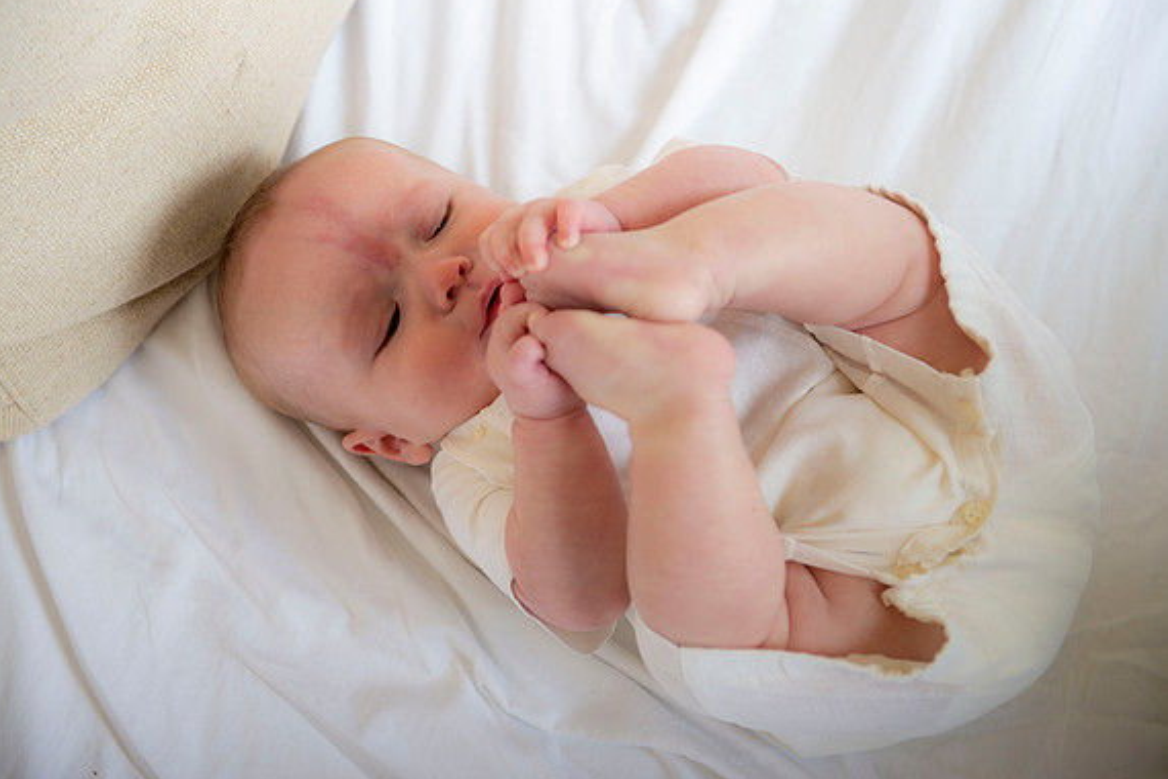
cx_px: 576
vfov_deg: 21.6
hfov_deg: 31.9
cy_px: 387
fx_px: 2044
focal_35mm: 63
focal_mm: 62
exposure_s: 1/200
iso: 250
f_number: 3.5
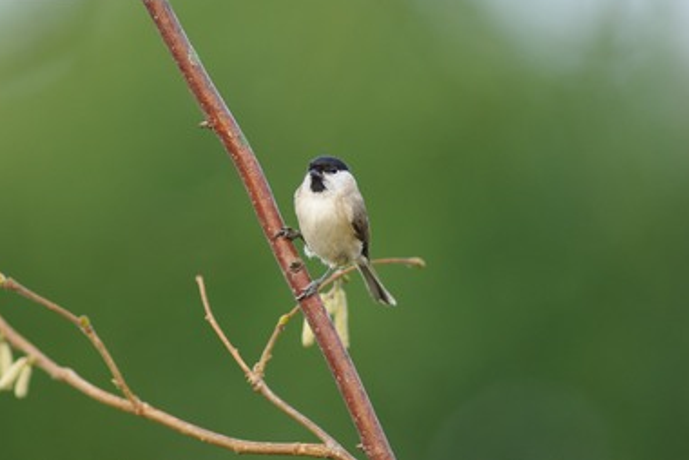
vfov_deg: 2.8
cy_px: 214
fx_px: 9308
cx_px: 326
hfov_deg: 4.2
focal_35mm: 486
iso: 400
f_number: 3.5
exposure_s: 1/350
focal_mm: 300
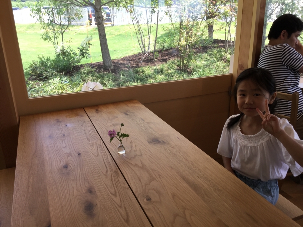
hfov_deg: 58.4
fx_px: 271
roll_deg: +1.4
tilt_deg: -19.7
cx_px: 152
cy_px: 114
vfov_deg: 45.4
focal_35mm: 31
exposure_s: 1/148
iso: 25
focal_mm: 3.3
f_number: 2.4
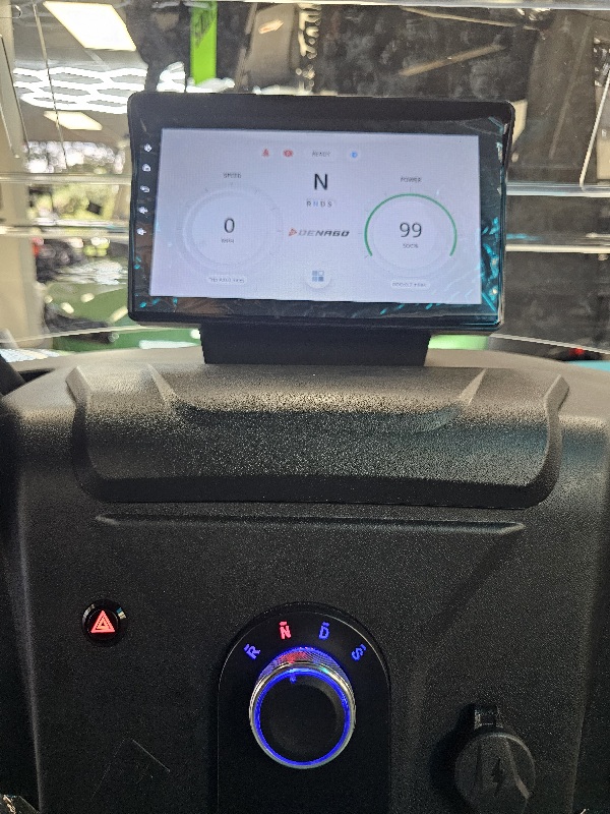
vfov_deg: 73.9
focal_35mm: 23
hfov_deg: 58.9
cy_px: 407
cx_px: 305
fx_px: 540
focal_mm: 6.3
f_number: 1.7
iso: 500
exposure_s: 1/120
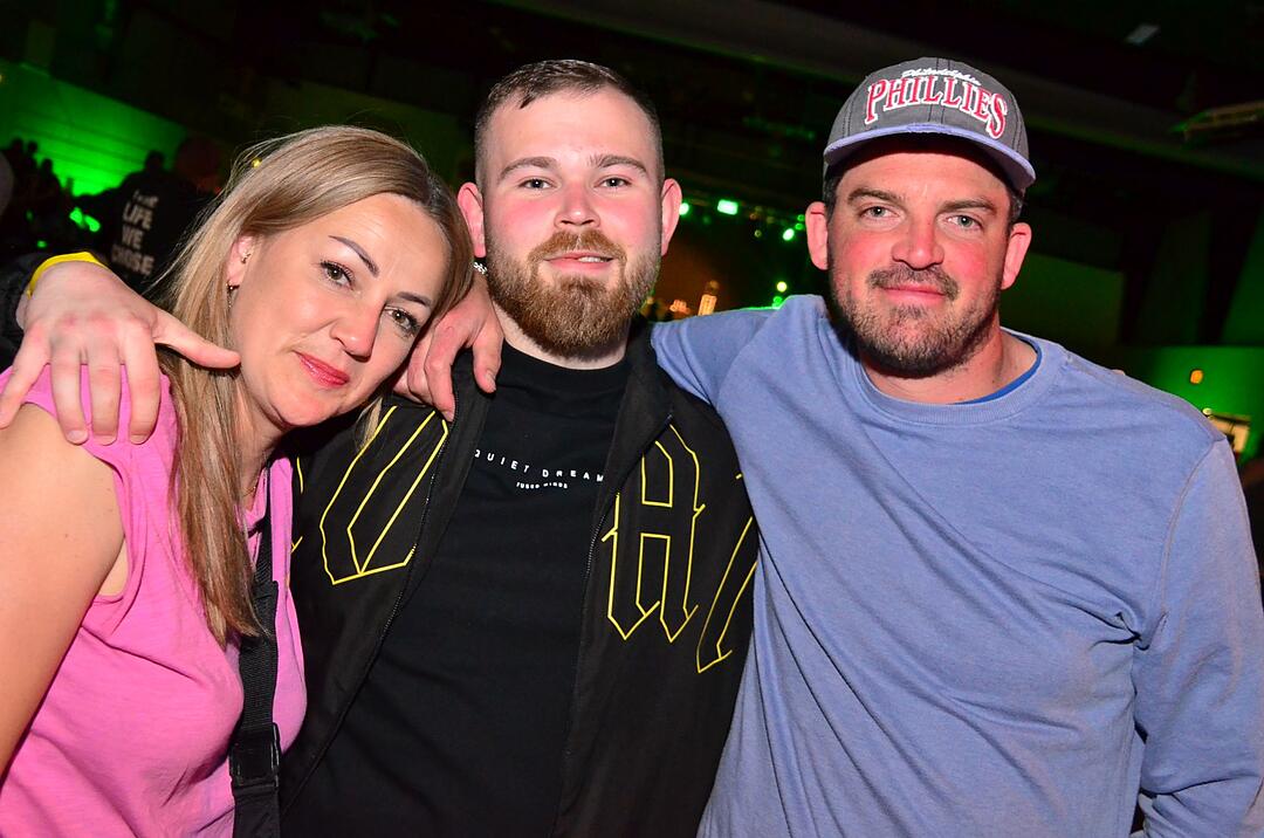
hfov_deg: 51.4
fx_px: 1314
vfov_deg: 35.4
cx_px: 632
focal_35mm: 38
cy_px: 419
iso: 3200
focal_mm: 25
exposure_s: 1/30
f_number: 5.6
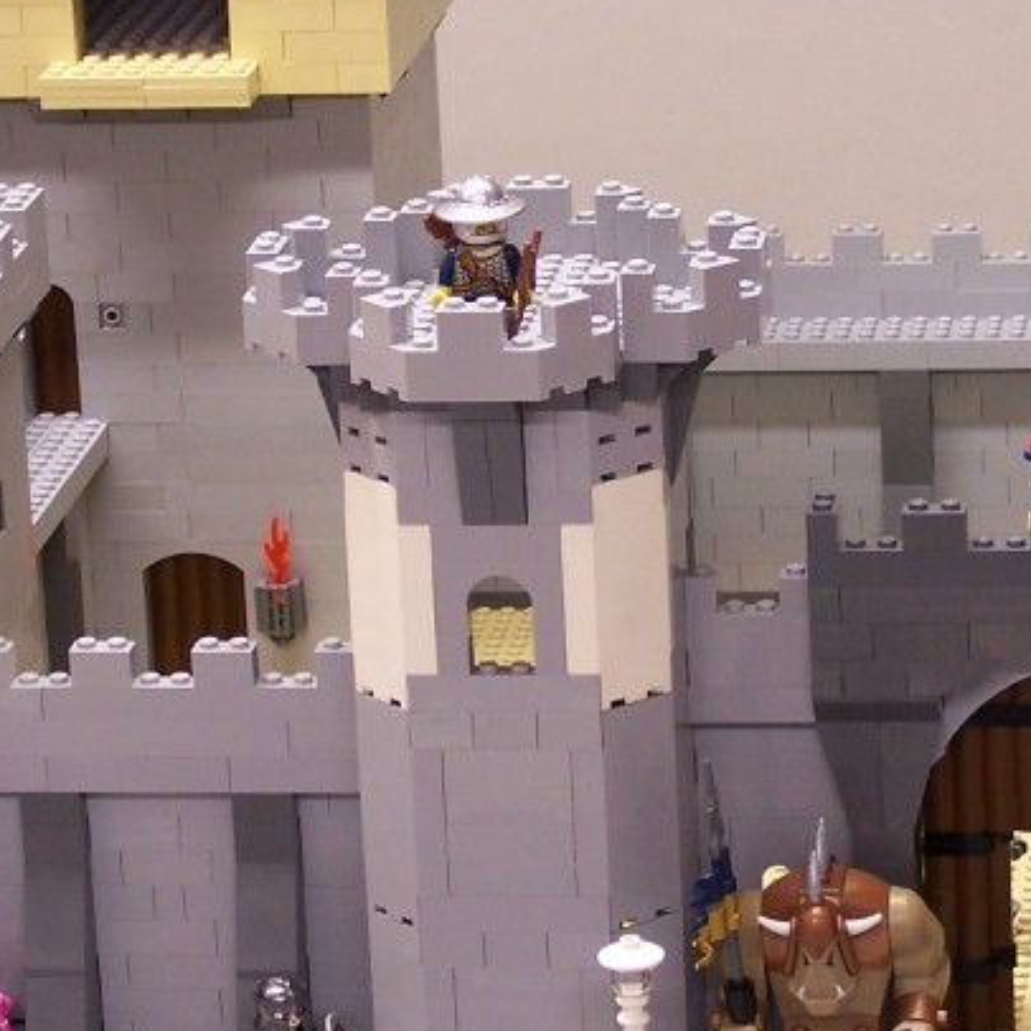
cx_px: 518
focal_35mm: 167
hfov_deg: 10.5
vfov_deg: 10.5
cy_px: 376
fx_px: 5627
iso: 80
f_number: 3.2
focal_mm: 12.4
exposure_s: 1/6
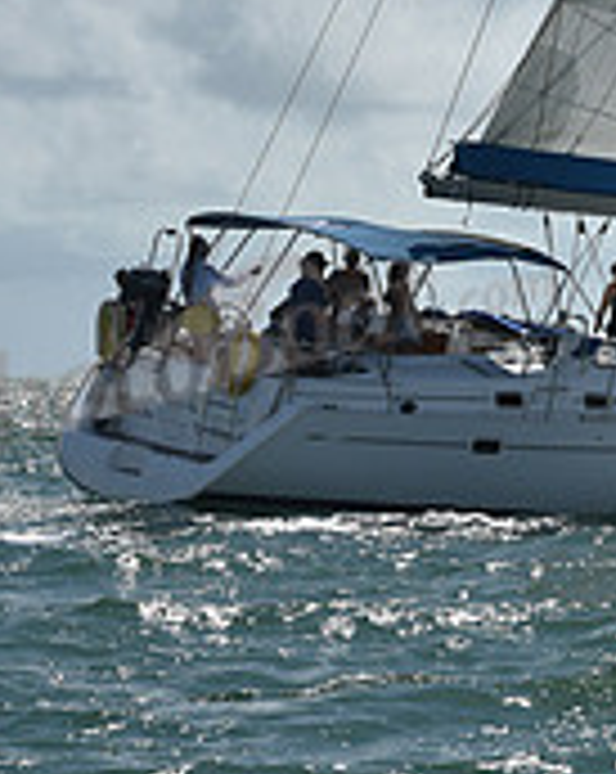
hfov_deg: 6.9
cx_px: 789
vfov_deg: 8.5
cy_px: -405
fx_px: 5073
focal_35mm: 222
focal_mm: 70
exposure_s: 1/1600
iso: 250
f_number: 11
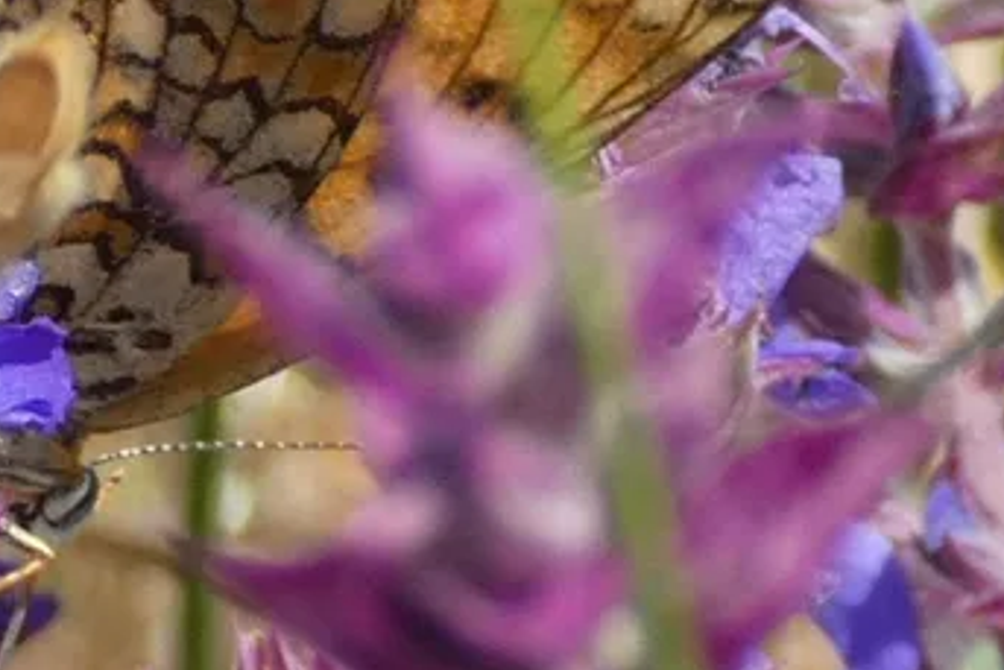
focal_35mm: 97
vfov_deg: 14.1
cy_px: 184
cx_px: 249
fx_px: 2706
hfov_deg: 20.8
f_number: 3.9
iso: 80
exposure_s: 1/160
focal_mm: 9
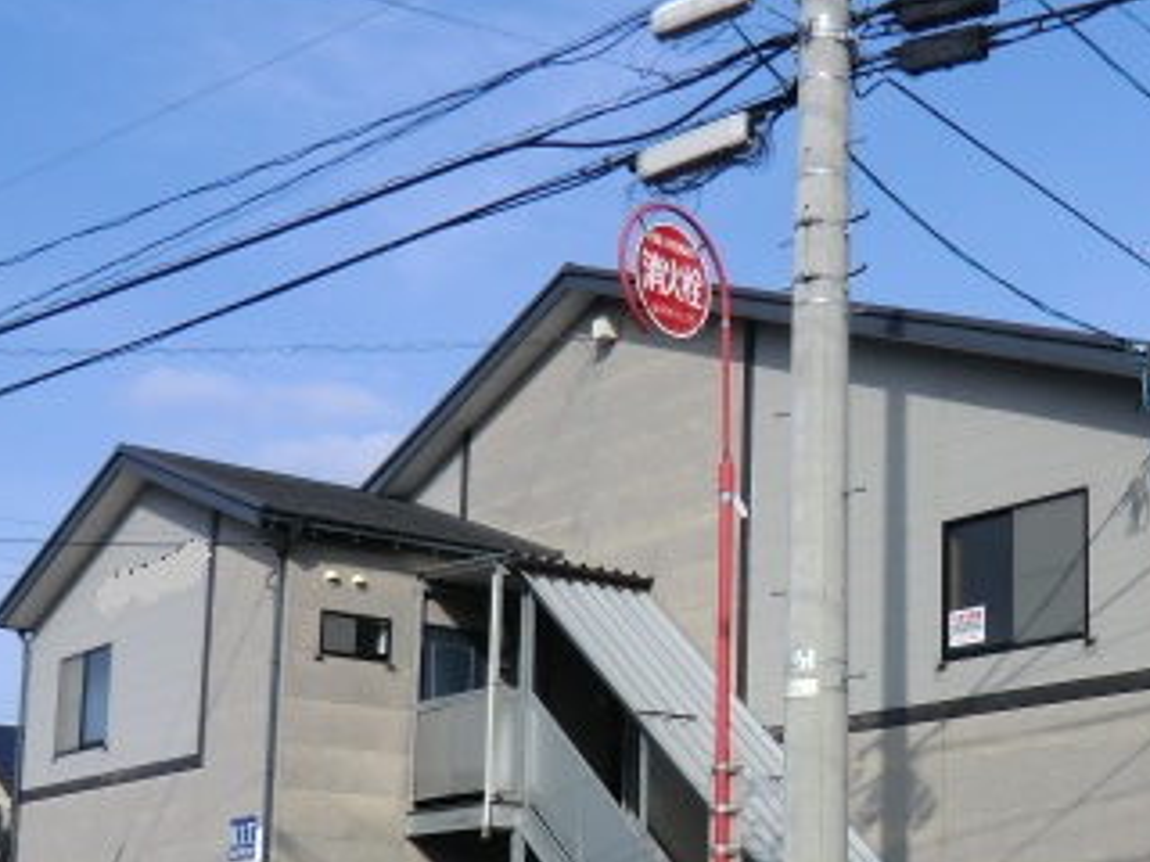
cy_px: 664
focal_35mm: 58
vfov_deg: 24.9
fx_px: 1927
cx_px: 906
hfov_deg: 32.4
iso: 64
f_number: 3.5
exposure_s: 1/800
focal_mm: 5.2
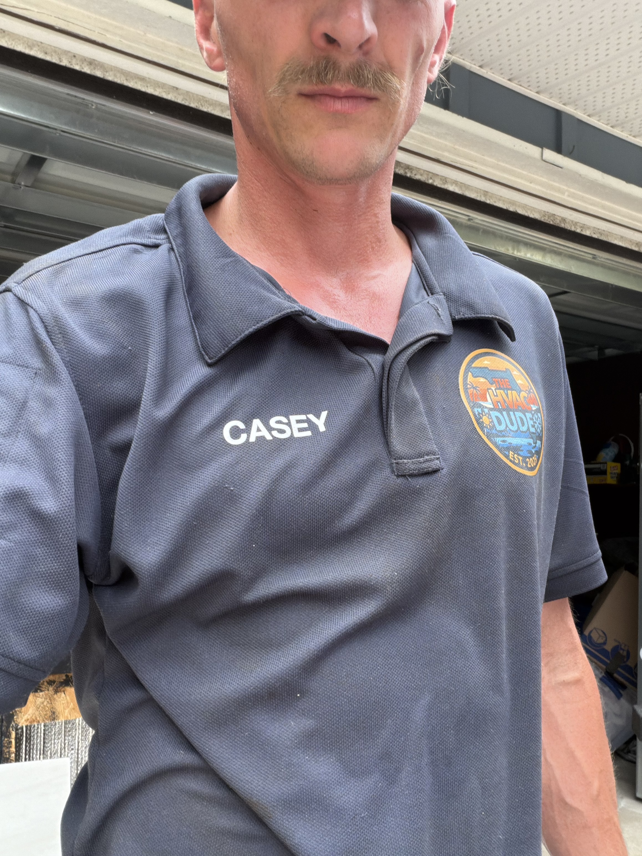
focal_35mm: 30
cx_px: 321
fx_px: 742
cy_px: 428
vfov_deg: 60.0
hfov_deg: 46.8
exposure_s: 1/121
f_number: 1.9
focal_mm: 2.71
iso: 40
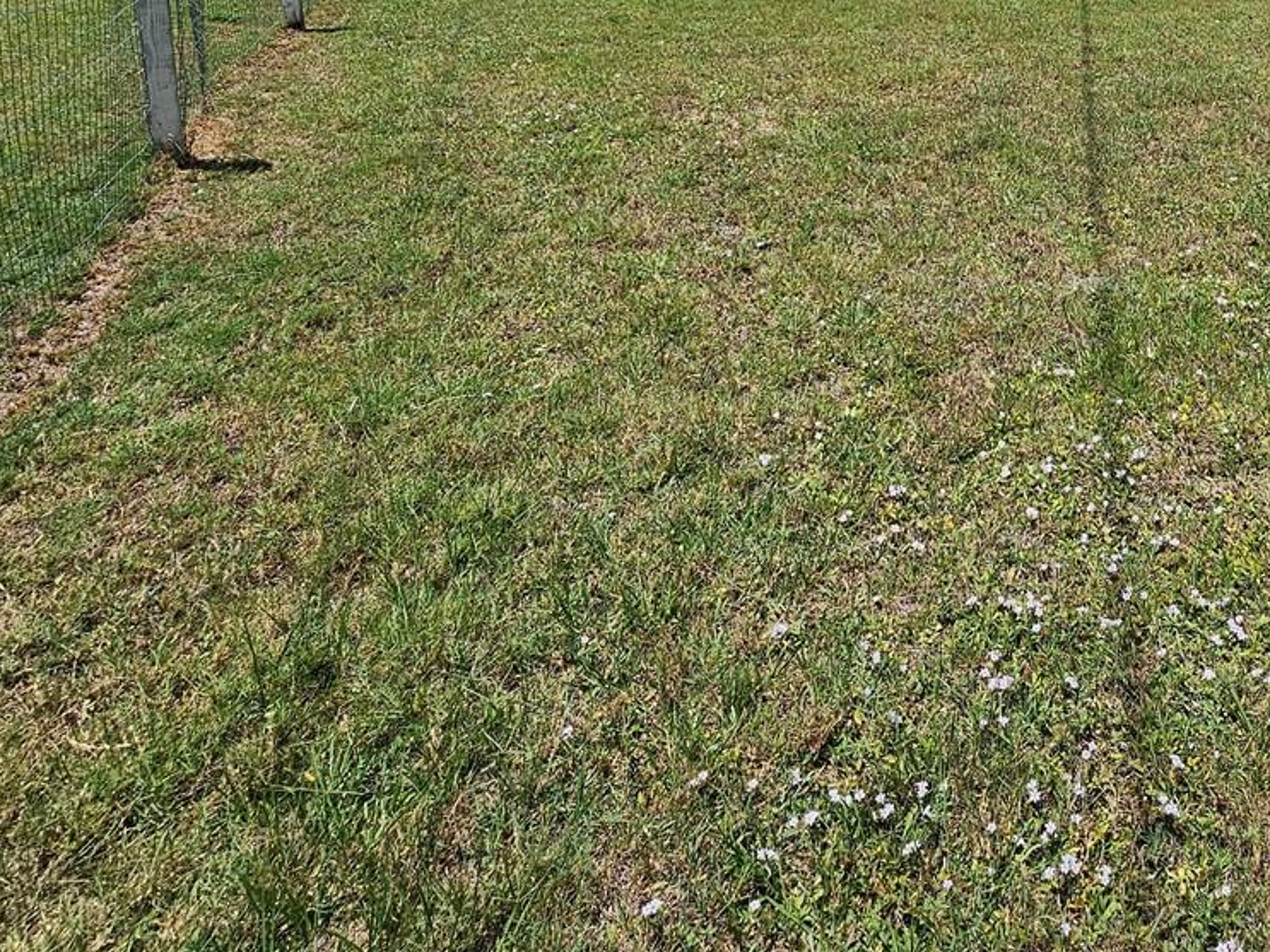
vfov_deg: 42.5
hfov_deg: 57.2
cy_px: -14
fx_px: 1027
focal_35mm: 28
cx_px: 1068
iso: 50
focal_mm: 2.2
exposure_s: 1/4314
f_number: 2.2
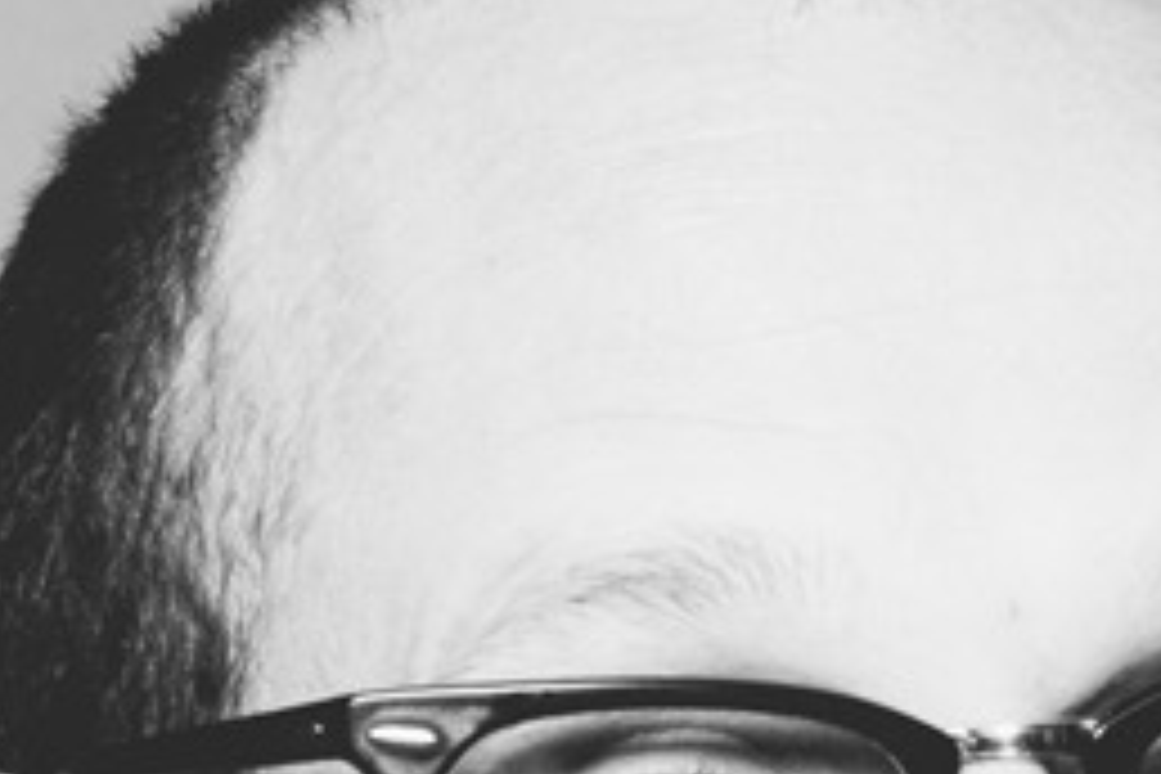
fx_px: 16994
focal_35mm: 527
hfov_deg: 3.8
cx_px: 3362
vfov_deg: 2.6
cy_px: 655
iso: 400
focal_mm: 85
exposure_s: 1/125
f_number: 8
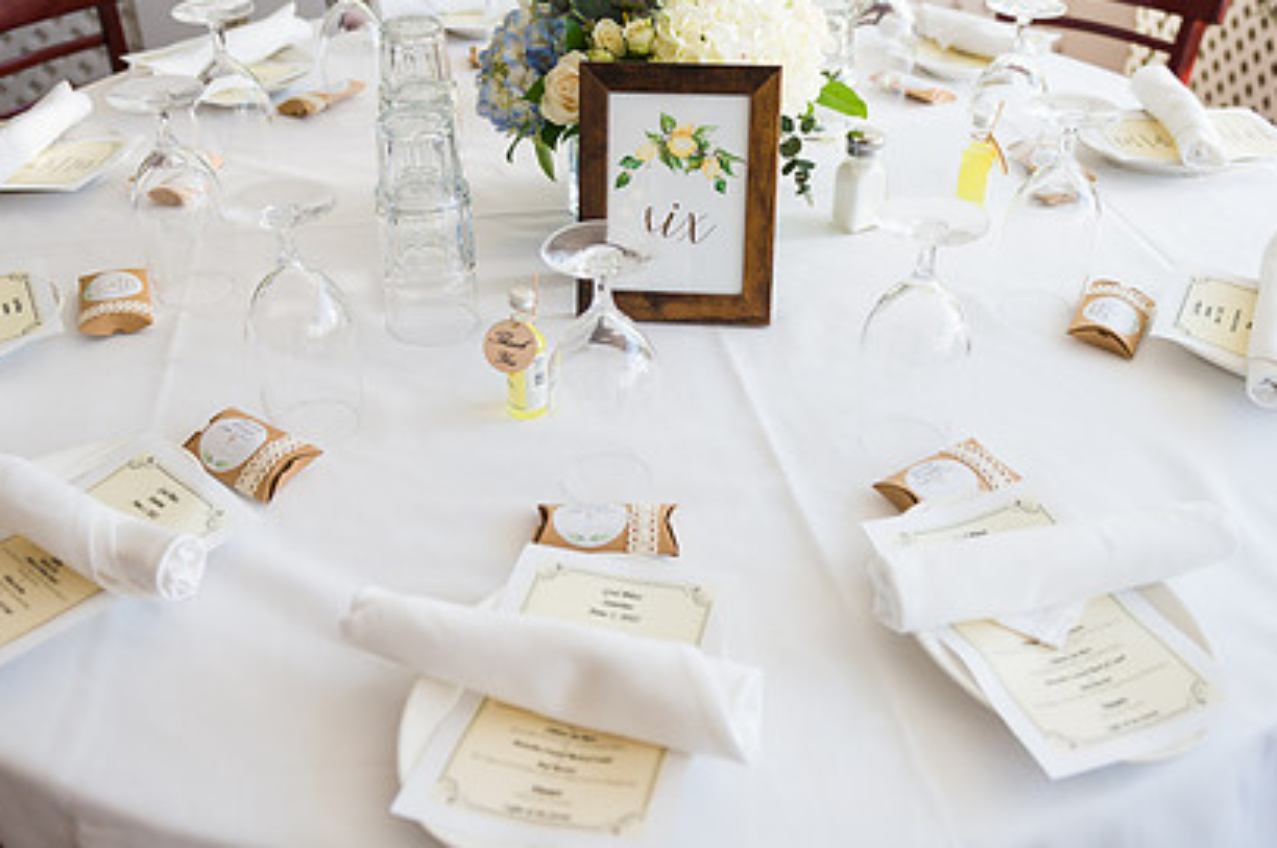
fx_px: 1311
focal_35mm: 37
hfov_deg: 51.9
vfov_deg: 35.8
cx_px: 664
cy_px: 354
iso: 320
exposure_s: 1/1000
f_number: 3.2
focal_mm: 26
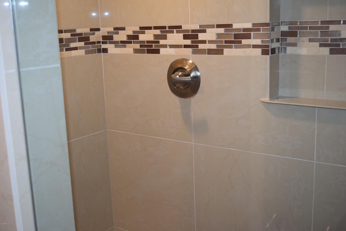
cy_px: 116
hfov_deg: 43.6
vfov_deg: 29.9
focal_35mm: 45
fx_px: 432
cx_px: 173
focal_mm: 30
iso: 800
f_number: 5
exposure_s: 1/100
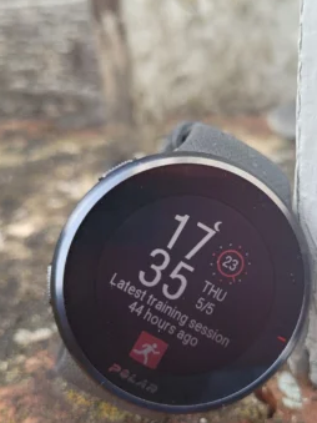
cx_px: 192
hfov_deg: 31.4
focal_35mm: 46
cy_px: 251
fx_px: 562
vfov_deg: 41.1
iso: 40
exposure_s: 1/201
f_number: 1.8
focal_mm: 5.4
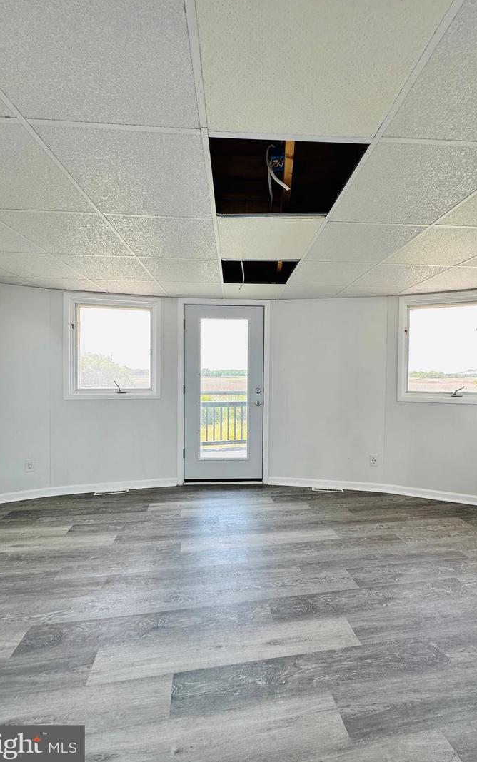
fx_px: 312
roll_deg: +0.3
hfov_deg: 74.8
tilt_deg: -2.1
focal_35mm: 15
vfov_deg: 101.4
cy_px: 381
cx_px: 248
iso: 40
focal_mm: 2.22
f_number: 2.2
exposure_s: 1/99
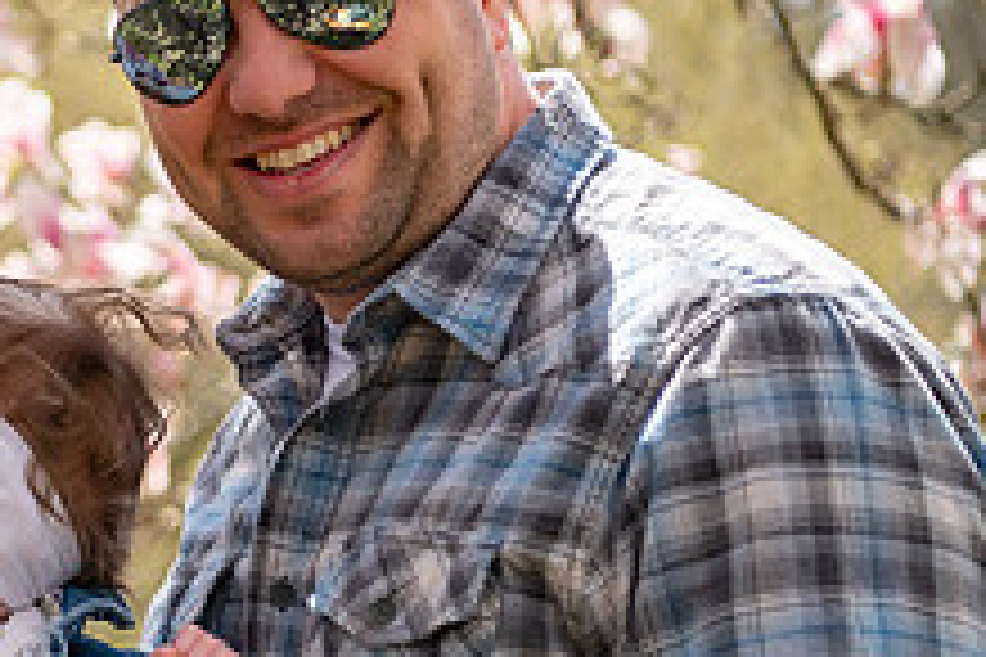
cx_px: -113
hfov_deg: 12.3
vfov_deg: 8.4
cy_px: 490
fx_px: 4491
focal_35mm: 164
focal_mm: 62
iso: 400
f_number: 3.5
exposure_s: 1/3200
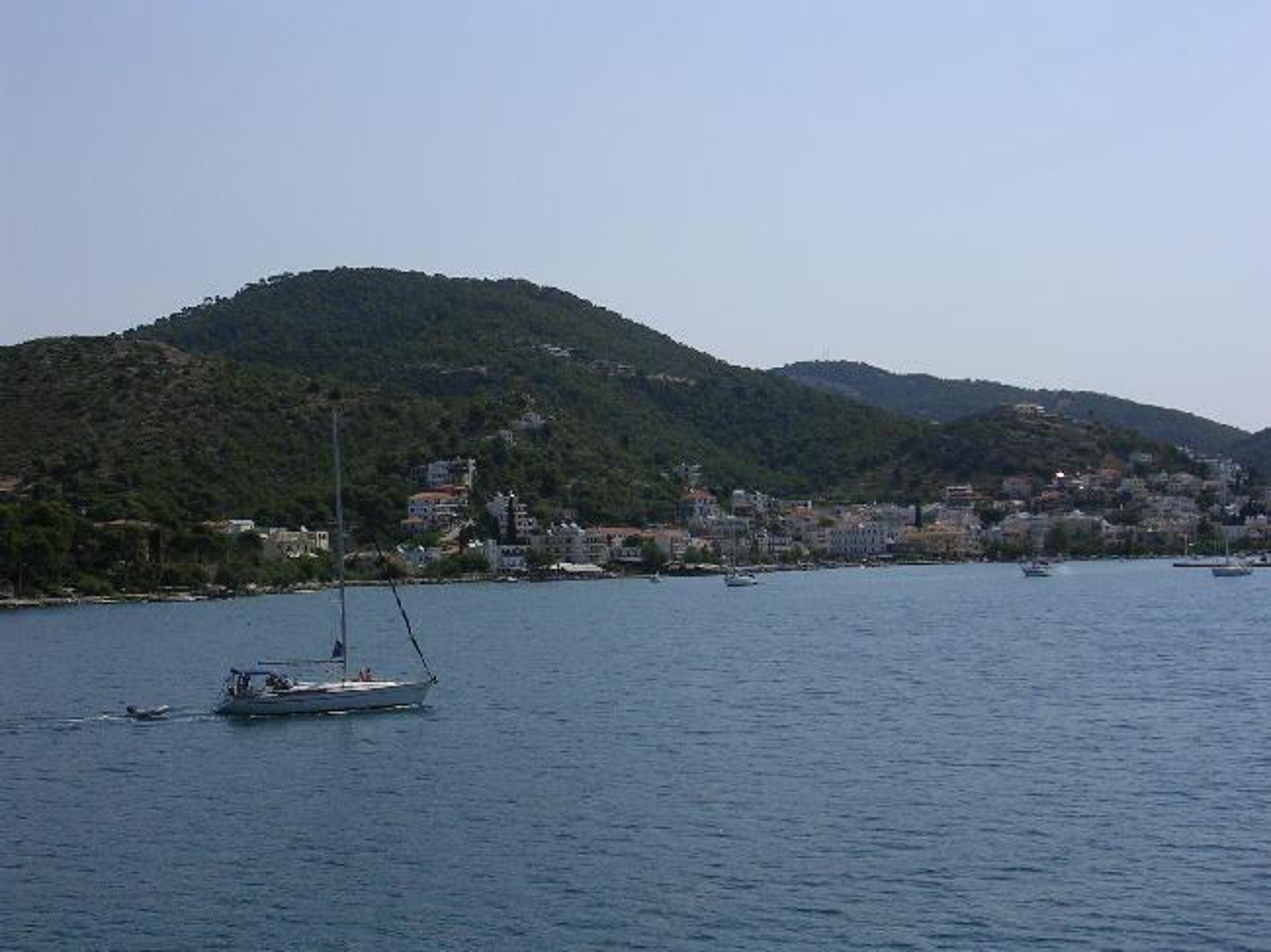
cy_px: 476
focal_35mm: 63
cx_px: 636
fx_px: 2312
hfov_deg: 30.7
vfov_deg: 23.3
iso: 50
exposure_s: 1/1500
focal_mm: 9.6
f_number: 3.5
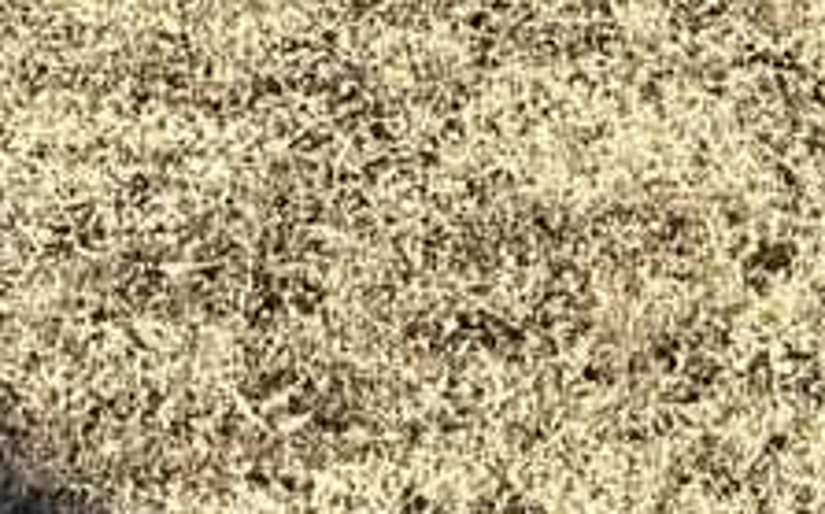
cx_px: 229
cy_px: -1453
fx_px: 5909
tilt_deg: +3.6
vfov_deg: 4.6
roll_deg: -1.5
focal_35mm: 263
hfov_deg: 8.0
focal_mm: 6.76
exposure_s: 1/2110
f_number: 1.78
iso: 80
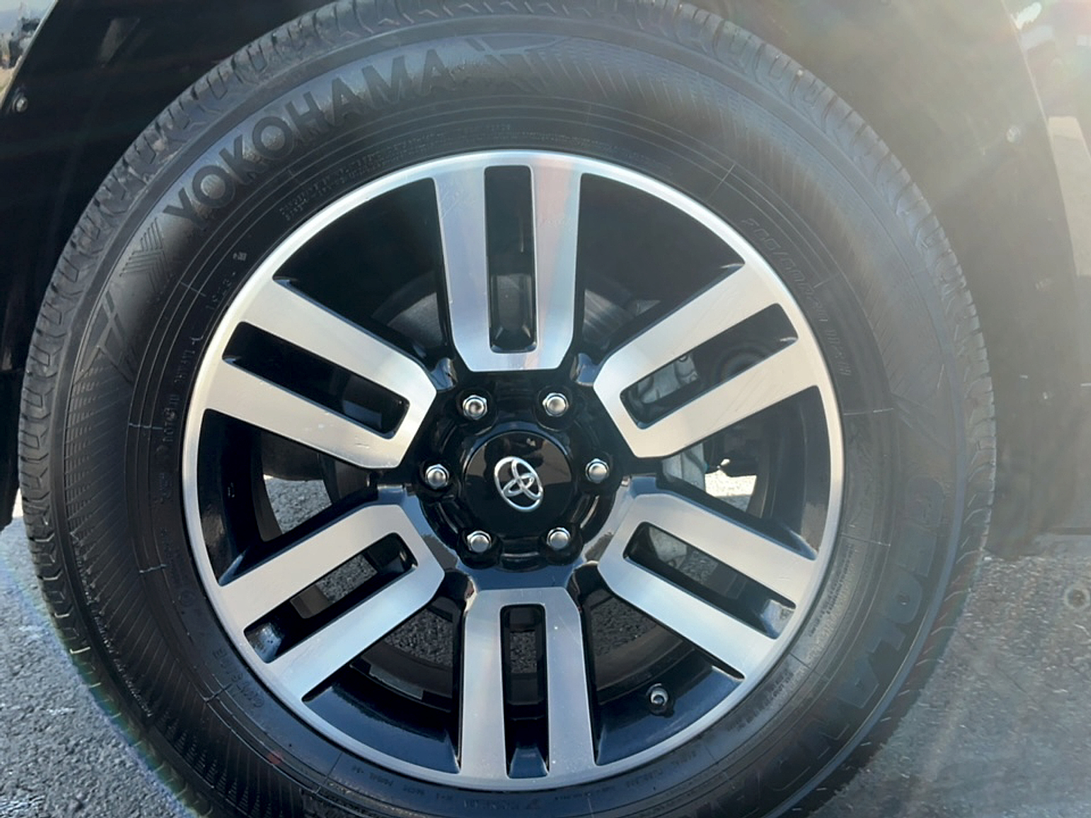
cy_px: 409
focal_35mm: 30
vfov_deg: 46.8
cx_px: 546
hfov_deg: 60.0
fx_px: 946
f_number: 1.8
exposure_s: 1/120
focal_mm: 3
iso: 20
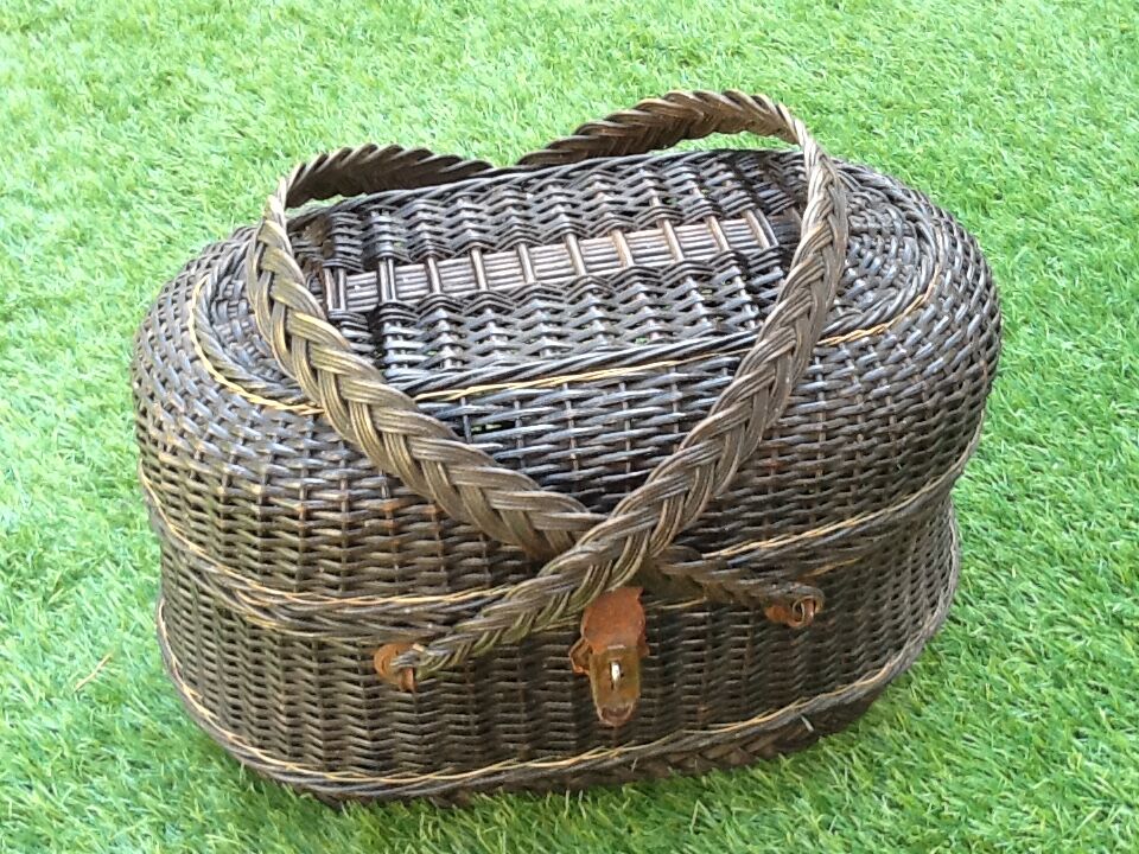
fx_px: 1448
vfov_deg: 32.9
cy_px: 427
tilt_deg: -46.0
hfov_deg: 42.9
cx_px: 570
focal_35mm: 44
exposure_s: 1/30
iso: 50
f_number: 2.4
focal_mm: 2.03
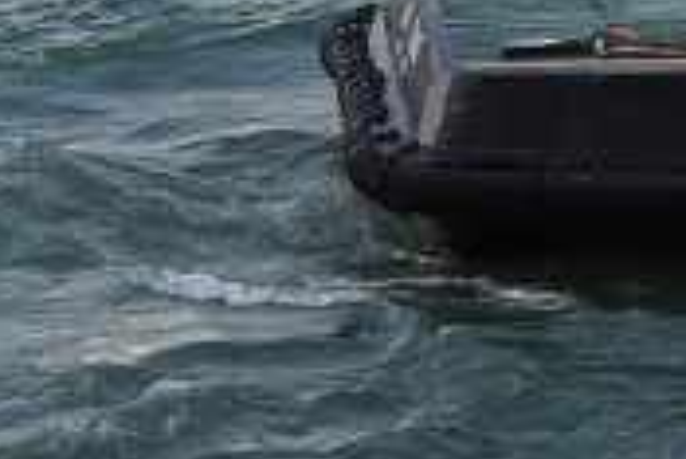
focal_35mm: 254
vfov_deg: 5.3
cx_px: 1646
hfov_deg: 7.5
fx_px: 4852
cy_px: -312
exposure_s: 1/250
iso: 200
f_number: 8
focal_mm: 35
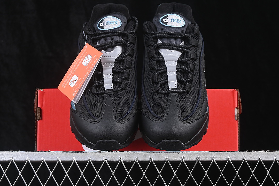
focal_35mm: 75
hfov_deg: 27.0
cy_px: 93
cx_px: 140
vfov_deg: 18.2
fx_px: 581
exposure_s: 1/60
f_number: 6.3
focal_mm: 50
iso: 160
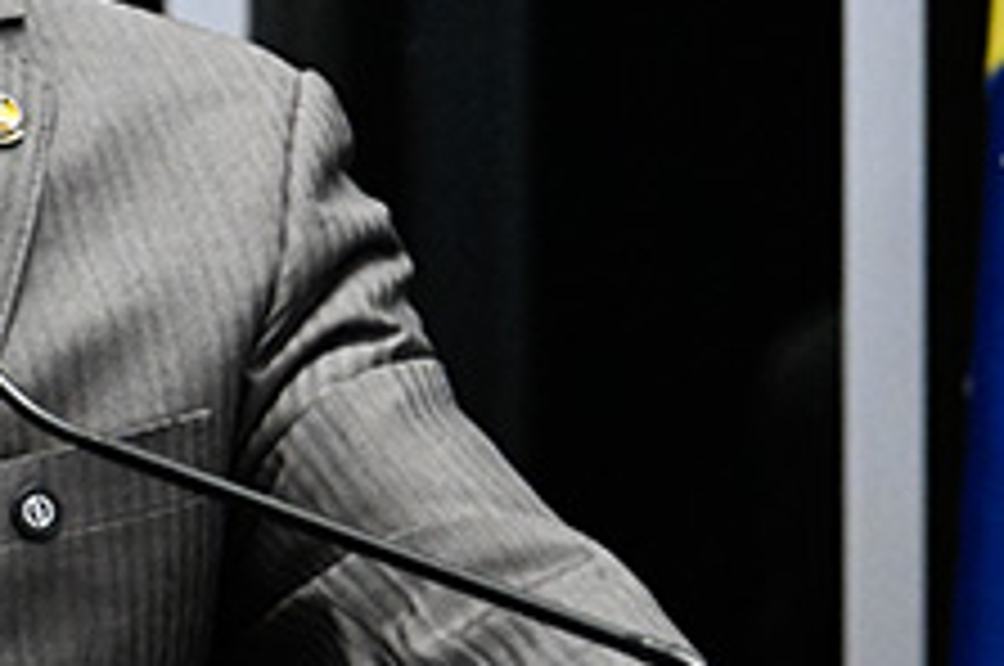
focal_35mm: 1543
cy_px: -135
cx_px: 36
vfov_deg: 0.9
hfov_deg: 1.3
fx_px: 42970
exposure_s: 1/160
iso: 8000
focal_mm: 400
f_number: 4.5
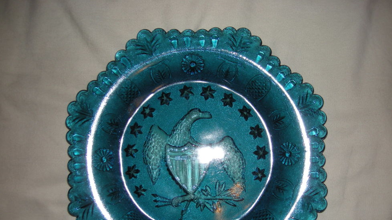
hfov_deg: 51.6
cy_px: 146
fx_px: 405
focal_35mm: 39
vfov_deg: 30.2
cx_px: 194
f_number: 5.7
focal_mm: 5.7
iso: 50
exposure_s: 1/60
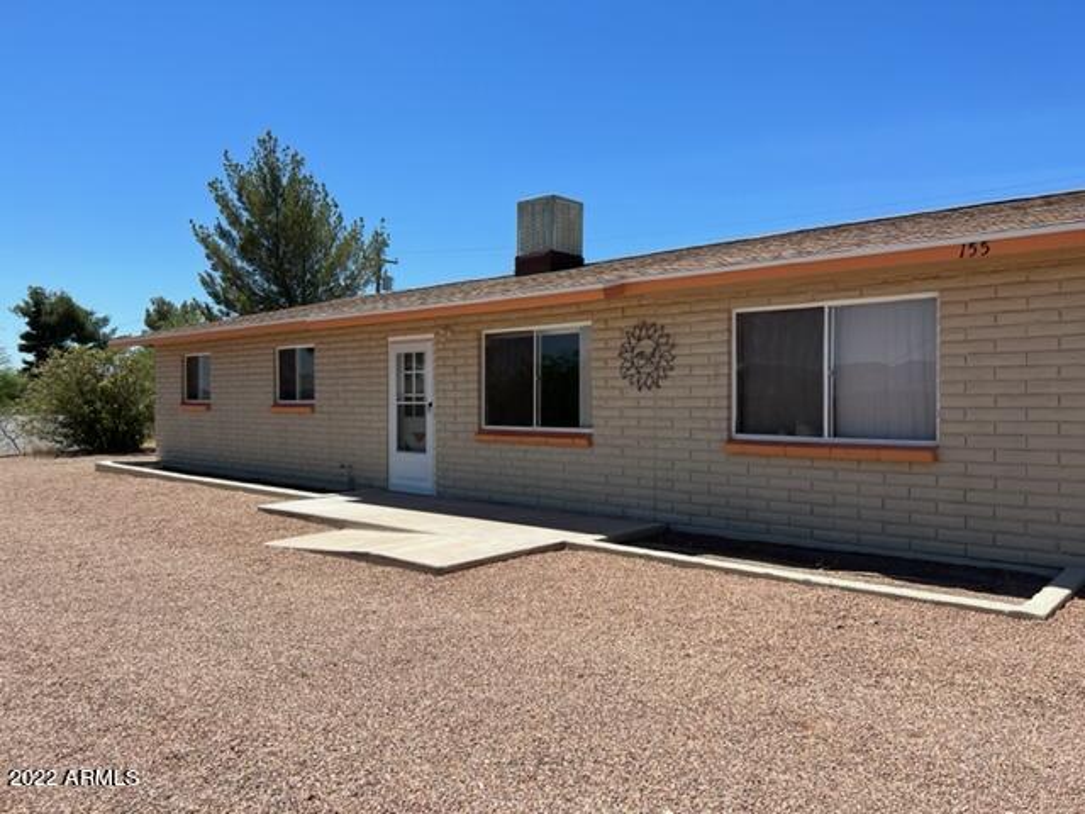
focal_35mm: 26
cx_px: 542
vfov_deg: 53.1
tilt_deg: -0.6
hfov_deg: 67.3
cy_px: 407
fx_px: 815
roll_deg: +0.1
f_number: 1.5
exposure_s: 1/4274
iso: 50
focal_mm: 5.7
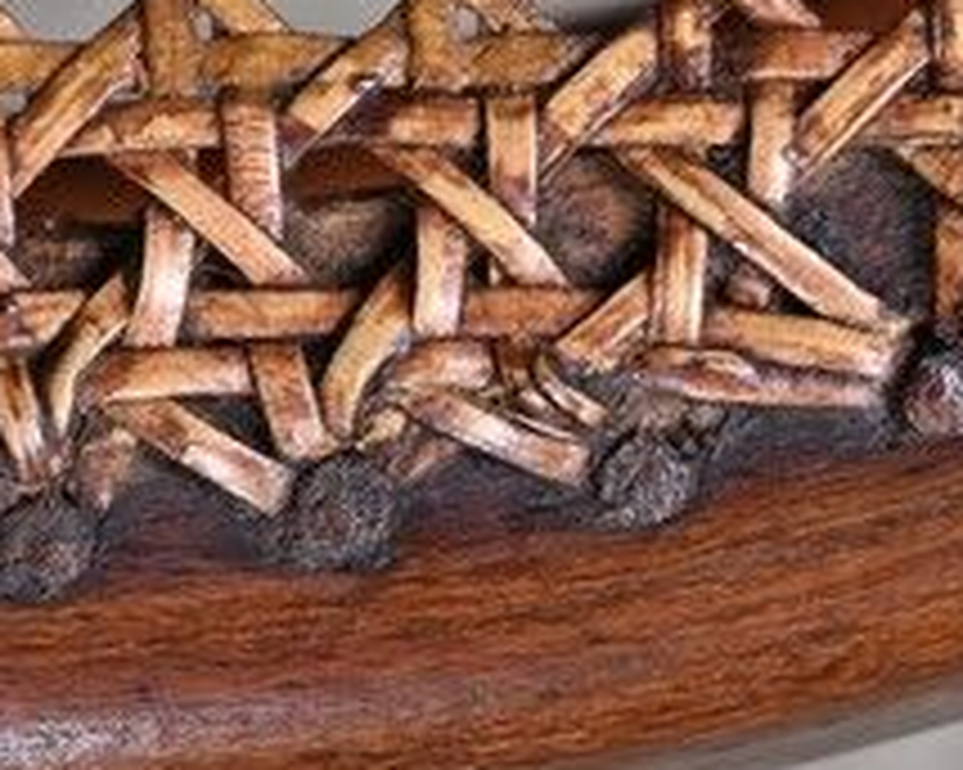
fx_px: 7492
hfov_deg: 7.3
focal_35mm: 263
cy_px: 99
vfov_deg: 5.9
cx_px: -364
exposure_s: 1/200
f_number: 6.3
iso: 100
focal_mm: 50
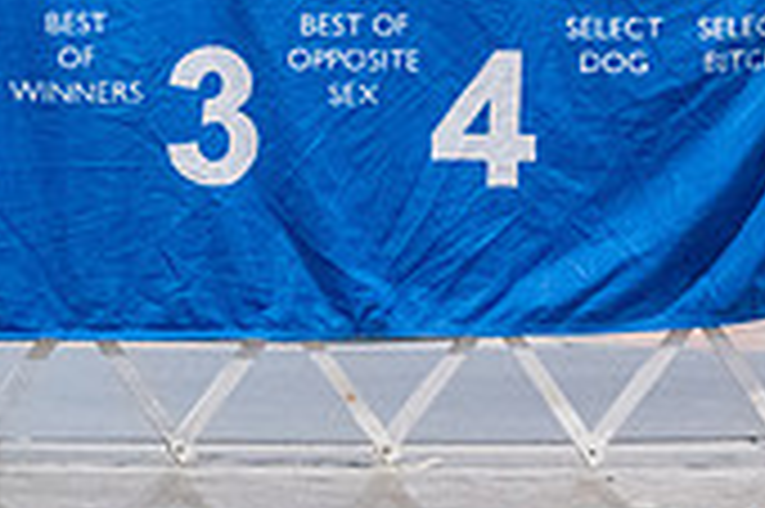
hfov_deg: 3.0
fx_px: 14372
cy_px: -29
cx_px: 1048
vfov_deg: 2.0
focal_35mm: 677
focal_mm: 198
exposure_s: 1/320
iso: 6400
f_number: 3.2
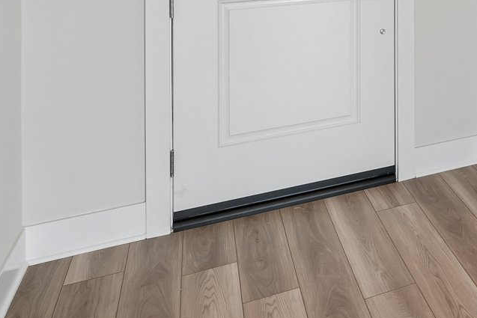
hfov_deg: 36.5
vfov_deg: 25.3
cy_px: -107
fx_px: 596
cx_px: 530
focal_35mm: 45
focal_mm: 14
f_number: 8
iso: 400
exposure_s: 1/20
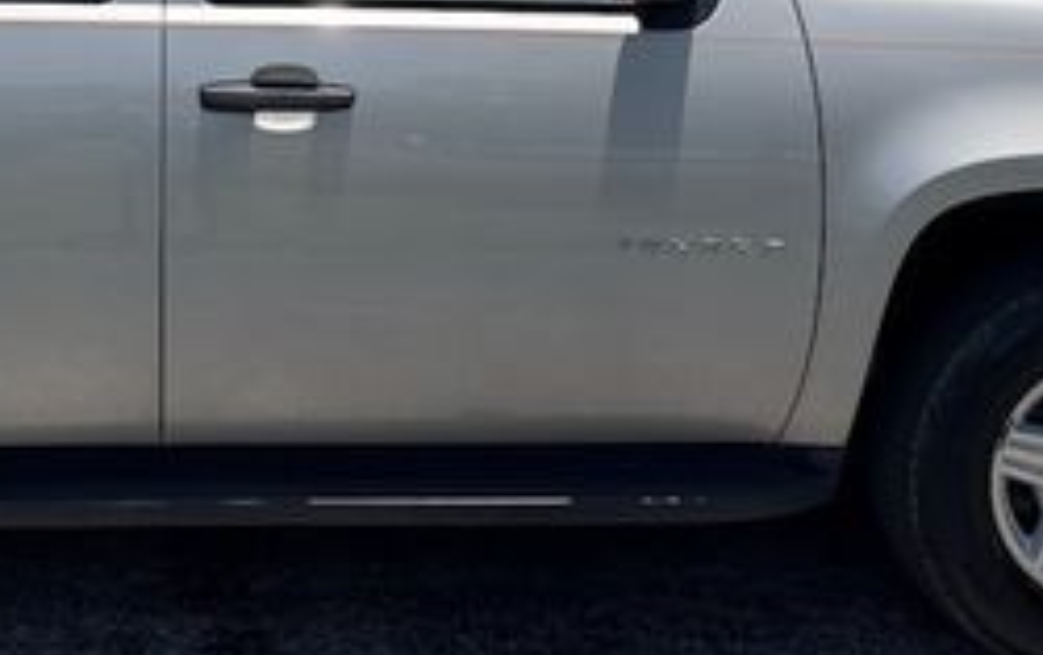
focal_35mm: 65
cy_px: -204
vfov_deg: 18.6
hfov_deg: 30.7
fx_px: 1850
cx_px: 217
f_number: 1.78
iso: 100
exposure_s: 1/3759
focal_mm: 6.76
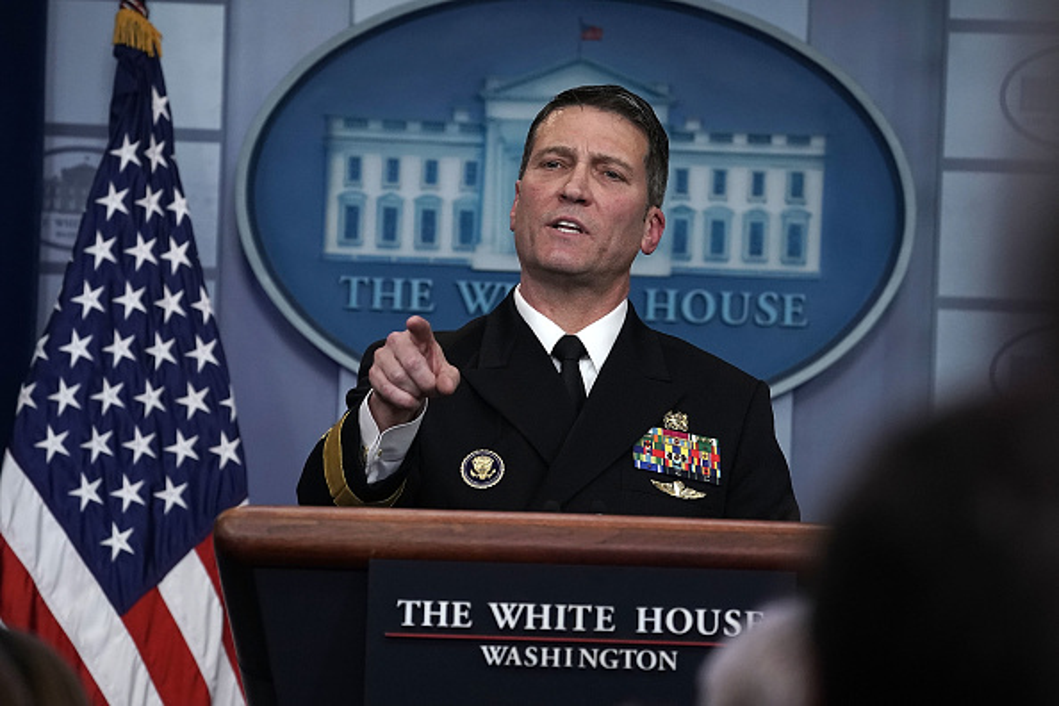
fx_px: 6324
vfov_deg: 6.4
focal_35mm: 215
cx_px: 530
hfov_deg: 9.6
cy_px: 353
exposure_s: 1/800
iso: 3200
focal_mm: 215
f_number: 5.6
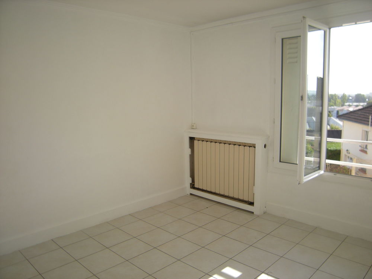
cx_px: 186
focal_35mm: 28
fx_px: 301
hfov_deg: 63.4
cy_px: 140
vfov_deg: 49.7
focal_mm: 4.7
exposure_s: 1/298
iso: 64
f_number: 2.8
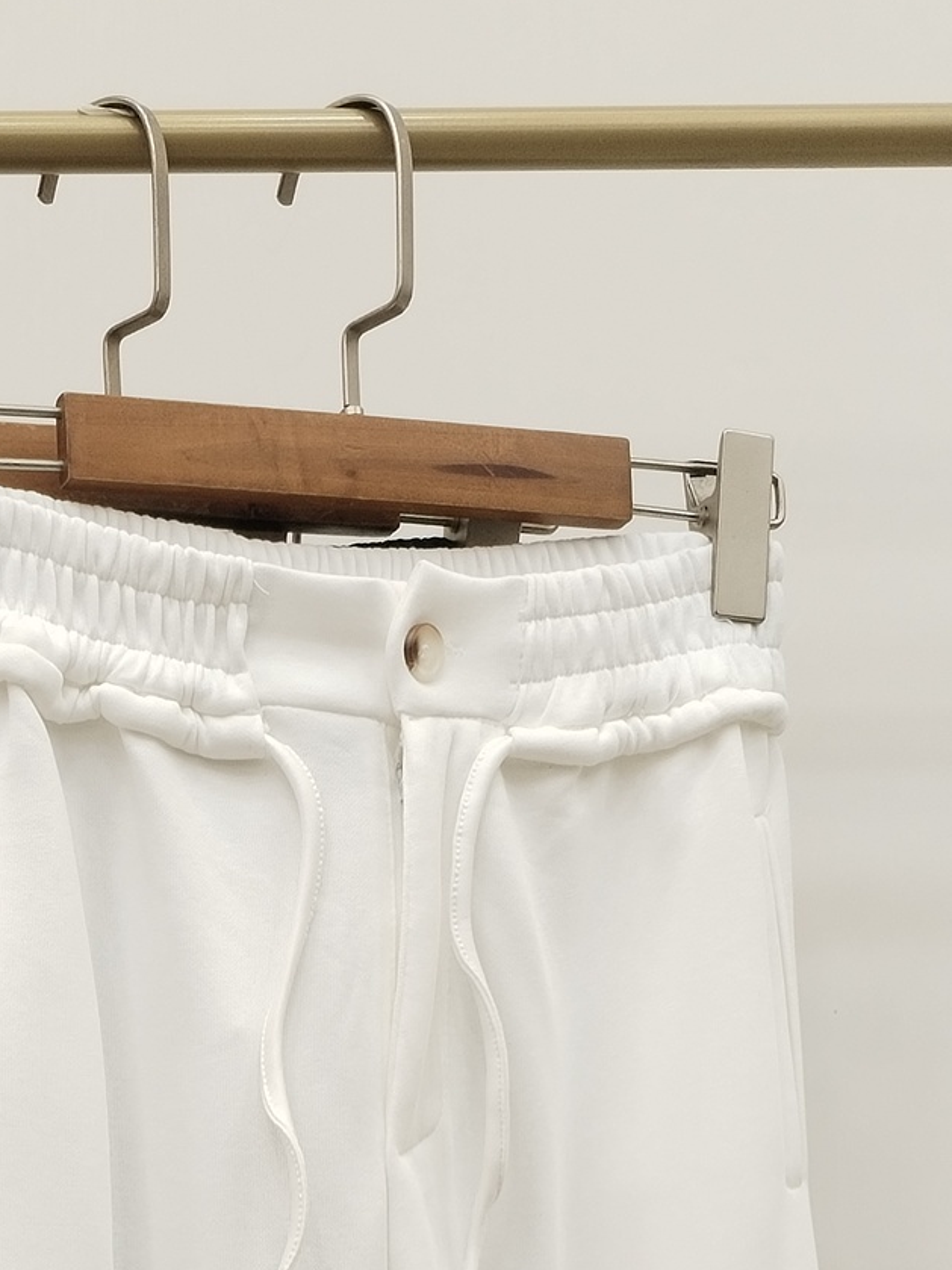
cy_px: 1771
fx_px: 3044
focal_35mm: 83
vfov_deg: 20.8
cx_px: 62
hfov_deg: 17.5
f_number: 1.8
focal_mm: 4.75
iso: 151
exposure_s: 1/60
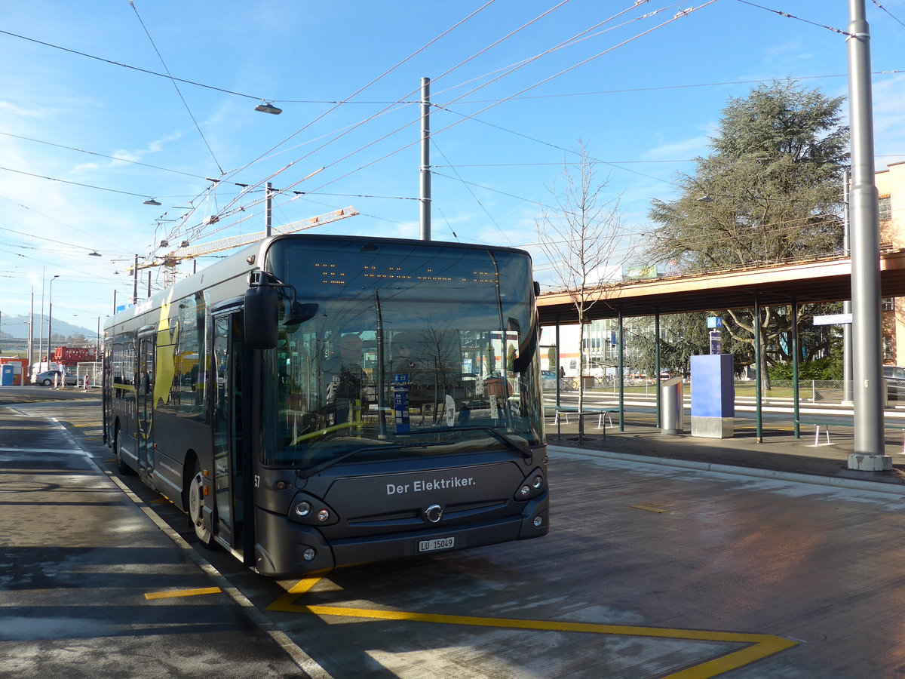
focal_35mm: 29
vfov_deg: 48.2
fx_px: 758
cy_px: 340
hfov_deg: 61.7
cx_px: 452
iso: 80
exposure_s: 1/640
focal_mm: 6
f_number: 2.8
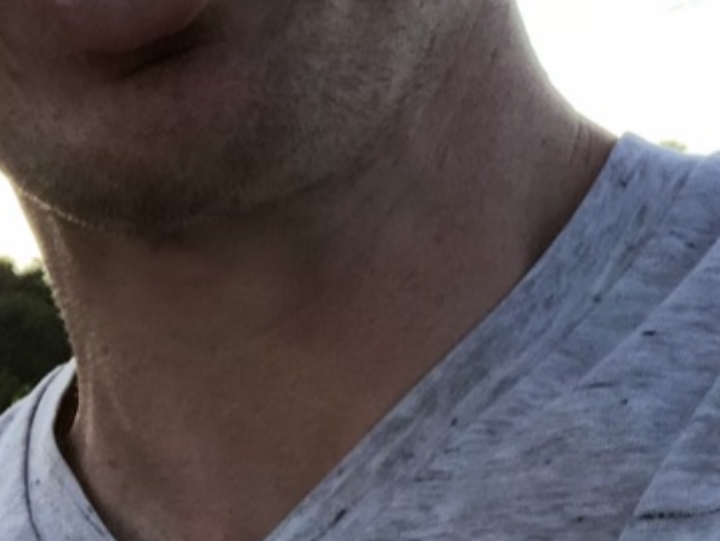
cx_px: -197
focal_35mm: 143
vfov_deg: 10.4
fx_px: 2976
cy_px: 340
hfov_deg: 13.3
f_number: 2.2
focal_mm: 2.87
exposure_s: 1/130
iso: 20
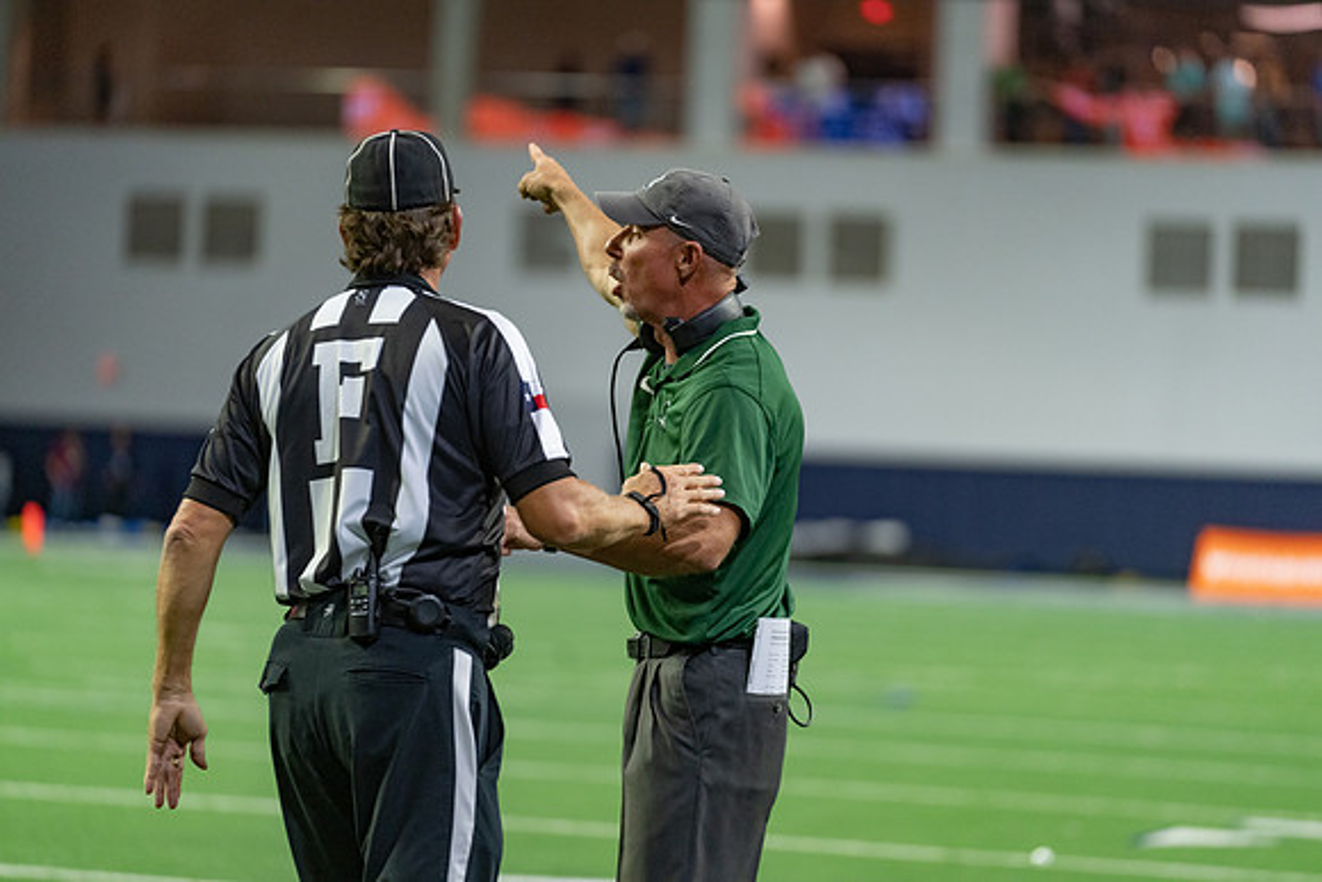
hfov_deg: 10.9
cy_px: 441
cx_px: 661
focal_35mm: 189
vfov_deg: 7.3
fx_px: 6942
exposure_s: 1/400
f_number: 2.8
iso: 2000
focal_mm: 189
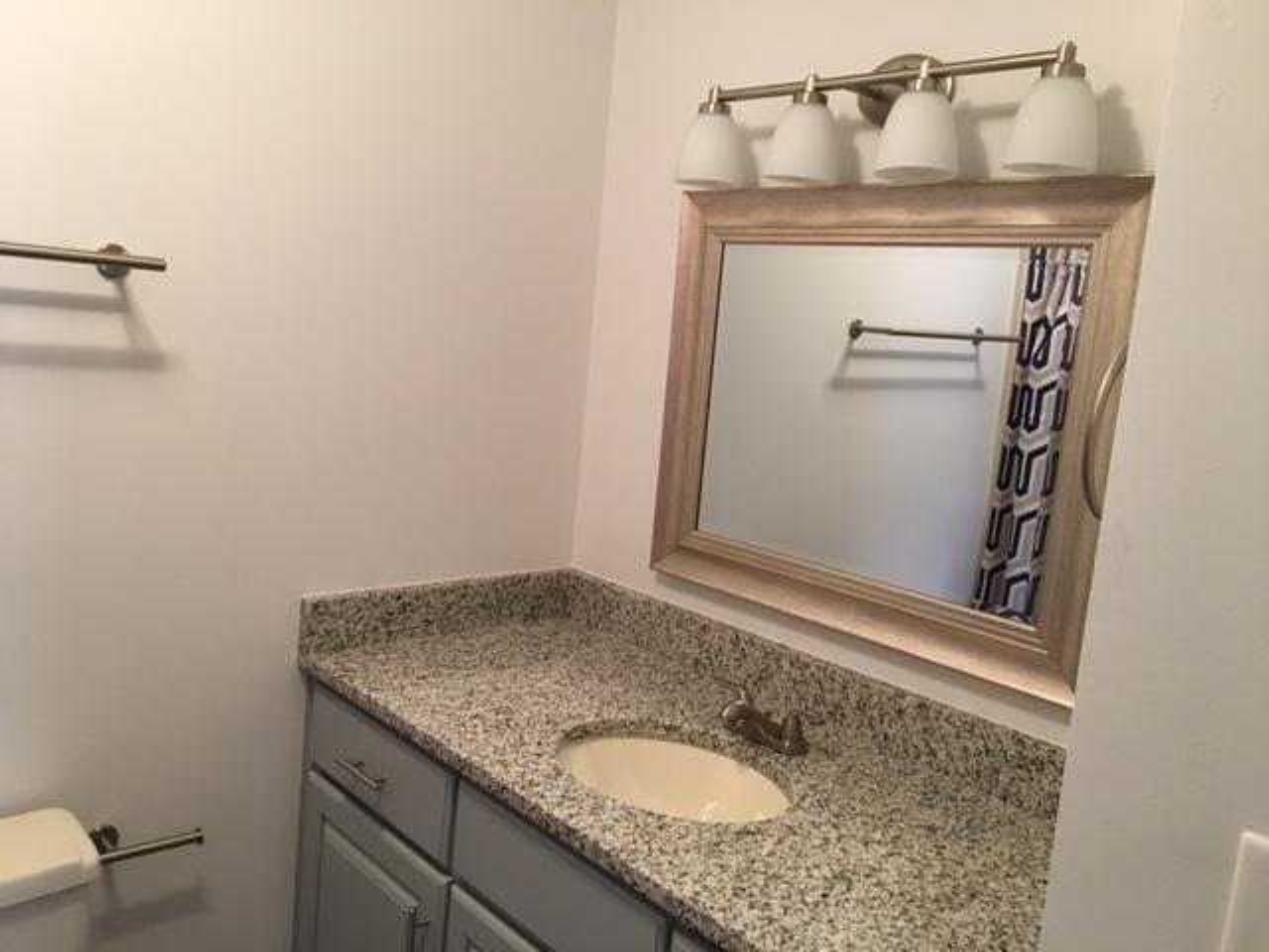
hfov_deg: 61.7
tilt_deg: -9.0
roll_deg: -4.9
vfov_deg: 48.2
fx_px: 1063
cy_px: 476
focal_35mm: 29
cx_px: 634
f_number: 2.2
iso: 125
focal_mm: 4.15
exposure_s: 1/30
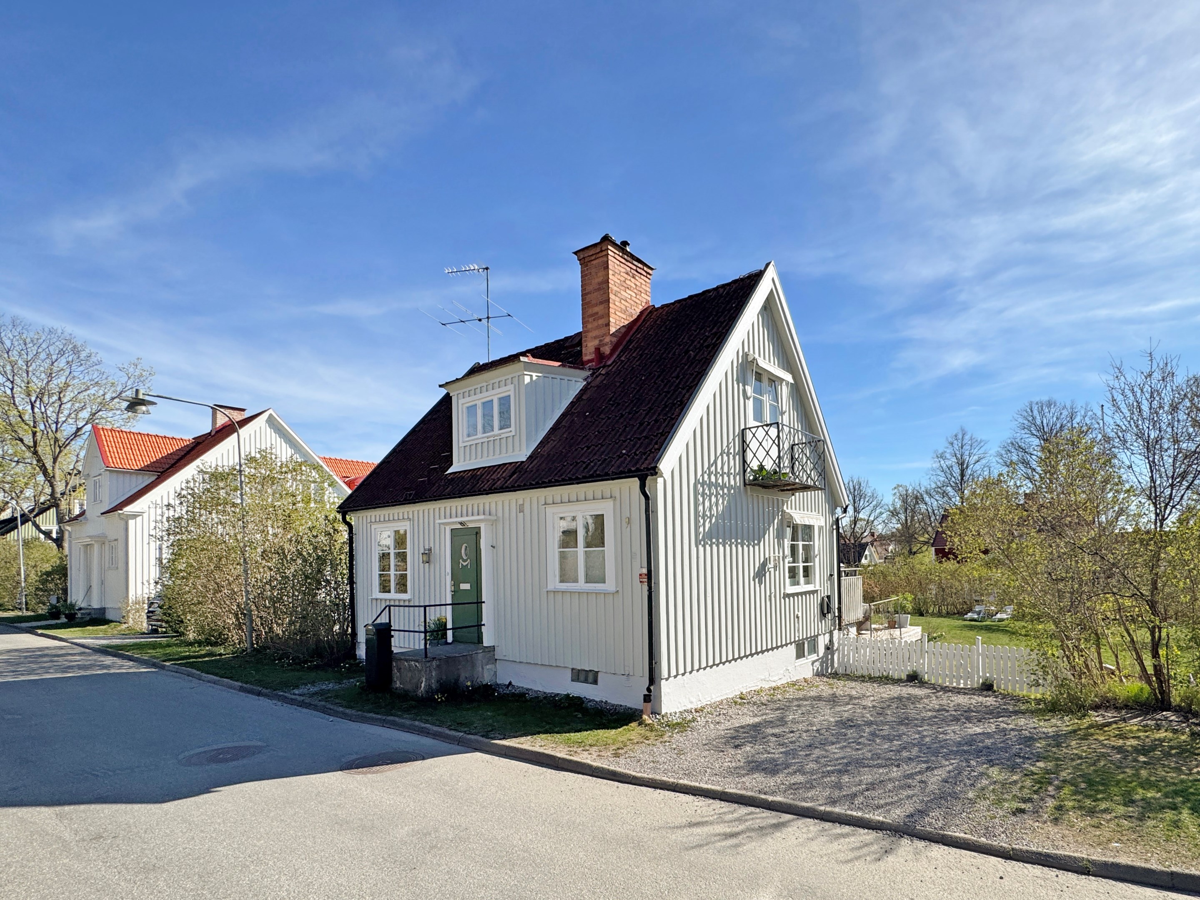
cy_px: 450
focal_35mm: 14
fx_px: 485
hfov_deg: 102.1
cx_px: 600
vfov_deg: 85.7
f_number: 2.2
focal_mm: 2.22
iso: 50
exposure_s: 1/1976
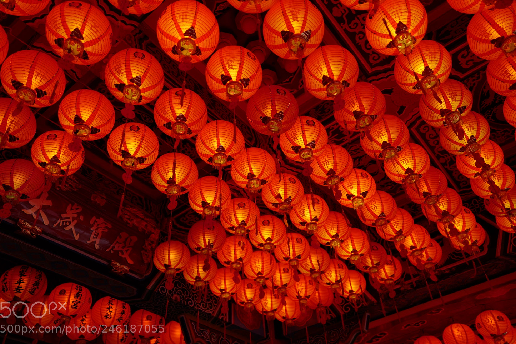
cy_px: 166
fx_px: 444
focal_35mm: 31
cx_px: 264
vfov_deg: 42.3
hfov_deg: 60.3
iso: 100
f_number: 1.7
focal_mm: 28
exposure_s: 1/800
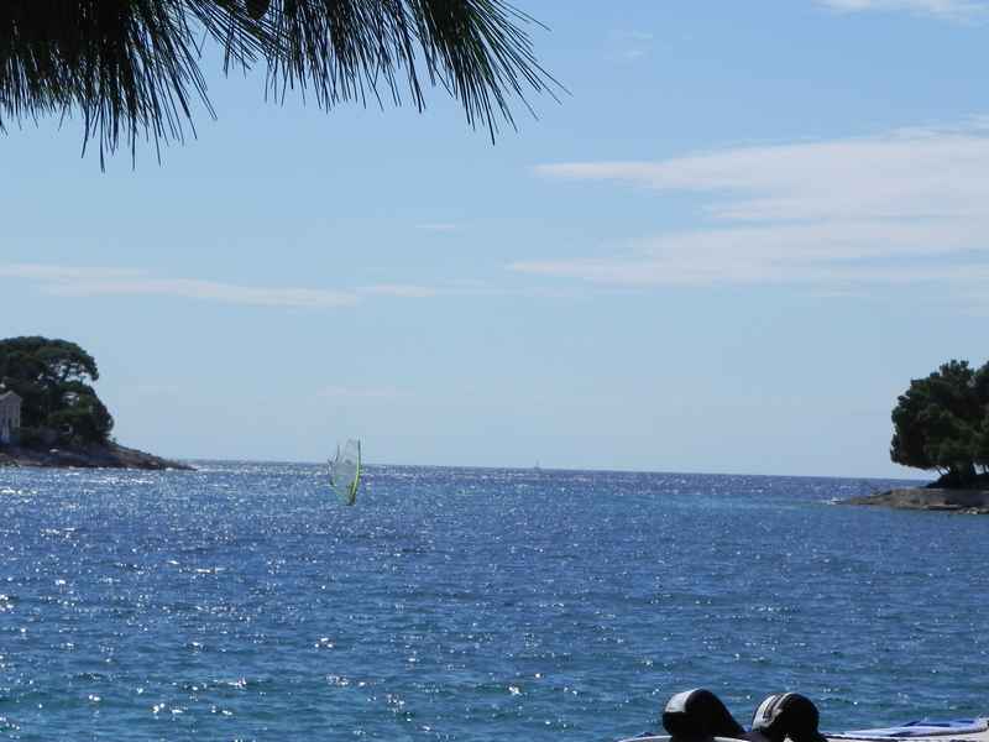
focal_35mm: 117
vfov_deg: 12.7
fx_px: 3343
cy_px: 371
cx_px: 494
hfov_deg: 16.8
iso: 160
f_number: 8
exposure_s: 1/738
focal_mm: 20.8
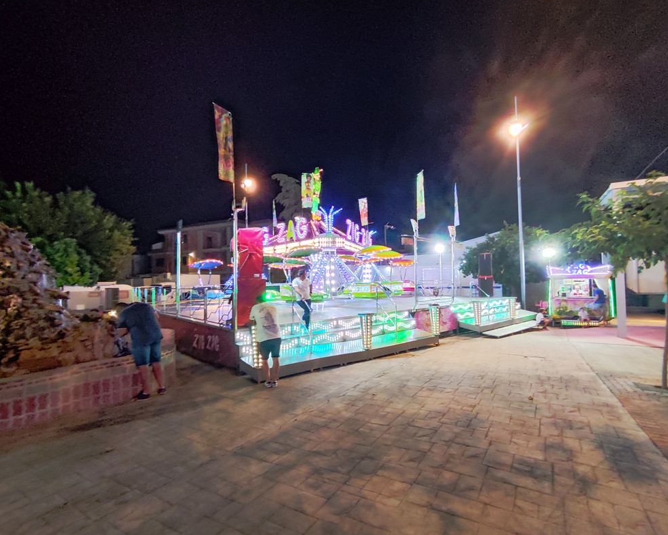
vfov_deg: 77.0
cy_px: 264
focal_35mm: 17
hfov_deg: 89.4
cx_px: 362
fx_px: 336
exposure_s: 1/33
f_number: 2.2
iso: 212
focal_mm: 1.65
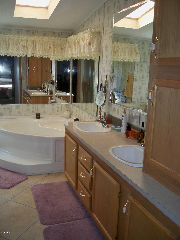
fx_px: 243
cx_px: 90
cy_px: 120
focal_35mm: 35
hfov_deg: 40.7
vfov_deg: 52.6
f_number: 3.1
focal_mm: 6.3
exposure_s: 1/60
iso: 200
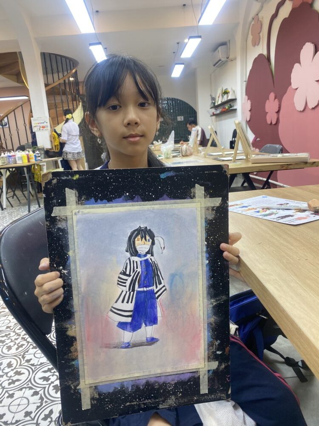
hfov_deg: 53.1
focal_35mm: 26
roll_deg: +3.7
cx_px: 160
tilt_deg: -11.1
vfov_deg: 67.3
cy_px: 213
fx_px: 319
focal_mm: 4.25
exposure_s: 1/100
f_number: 1.8
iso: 80
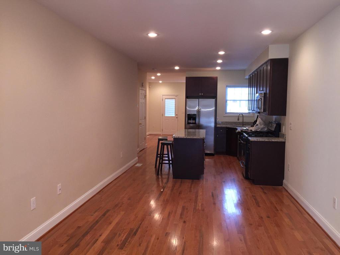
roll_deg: +0.1
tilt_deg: -4.8
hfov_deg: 61.7
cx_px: 170
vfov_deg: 48.2
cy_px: 128
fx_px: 285
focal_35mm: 29
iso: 64
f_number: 2.2
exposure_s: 1/30
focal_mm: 4.15
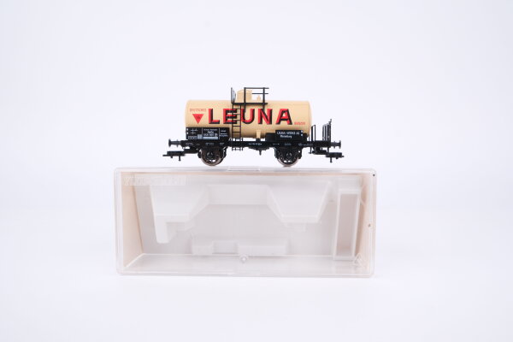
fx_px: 385
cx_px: 256
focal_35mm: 27
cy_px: 171
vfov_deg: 47.9
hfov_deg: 67.4
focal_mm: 18
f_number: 10
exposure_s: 1/125
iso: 500
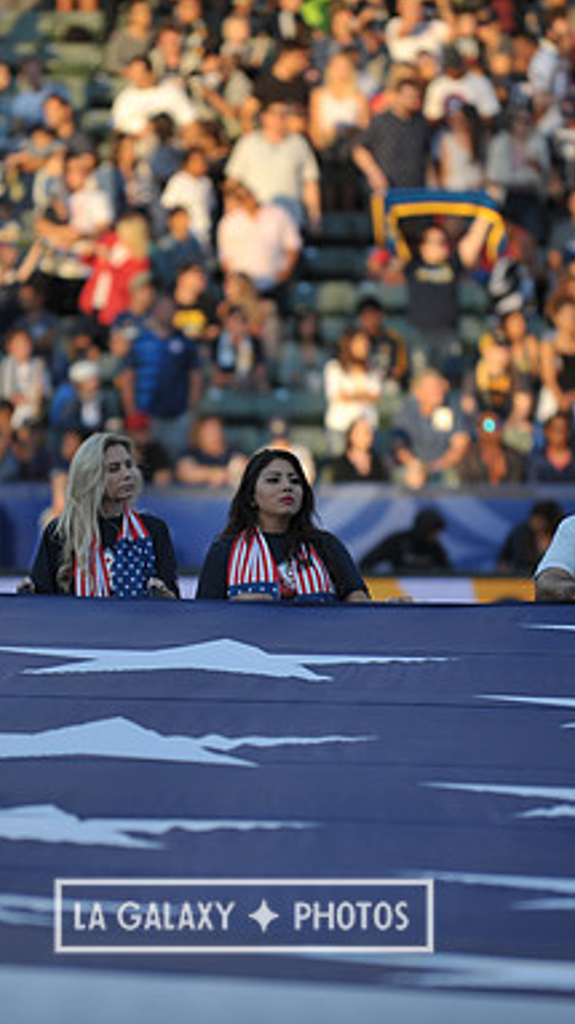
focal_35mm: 317
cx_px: 243
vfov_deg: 6.8
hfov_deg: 3.8
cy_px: 513
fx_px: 8606
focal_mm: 200
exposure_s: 1/1600
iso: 400
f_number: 2.8
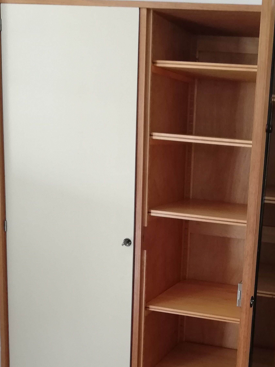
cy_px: 264
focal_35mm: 53
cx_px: 248
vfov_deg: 35.6
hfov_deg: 26.6
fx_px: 562
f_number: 2.2
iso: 320
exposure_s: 1/33.3
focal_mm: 3.81
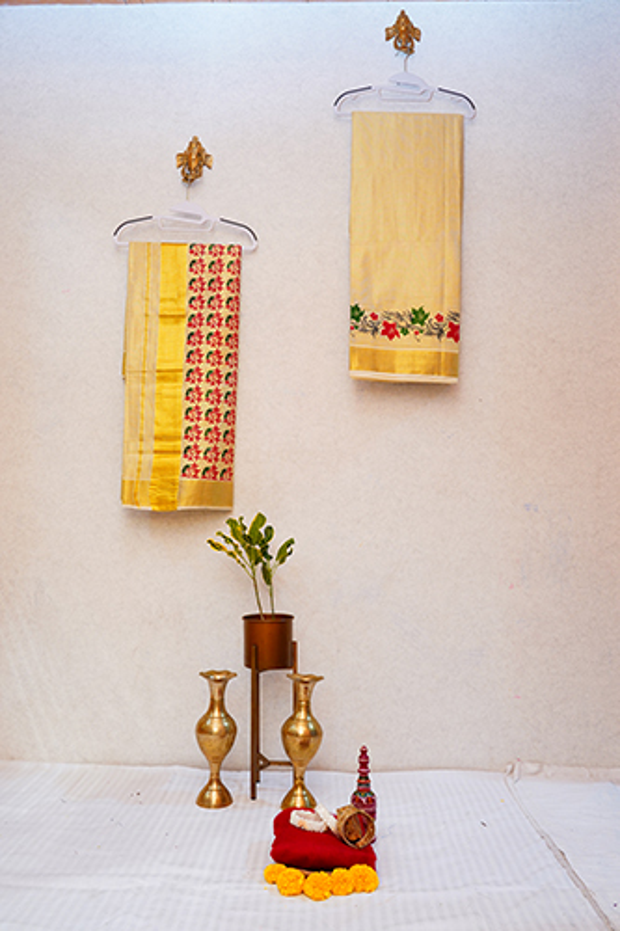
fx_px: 750
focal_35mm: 29
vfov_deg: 63.7
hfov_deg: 44.9
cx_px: 310
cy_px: 466
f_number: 4
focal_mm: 29
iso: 800
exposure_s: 1/100
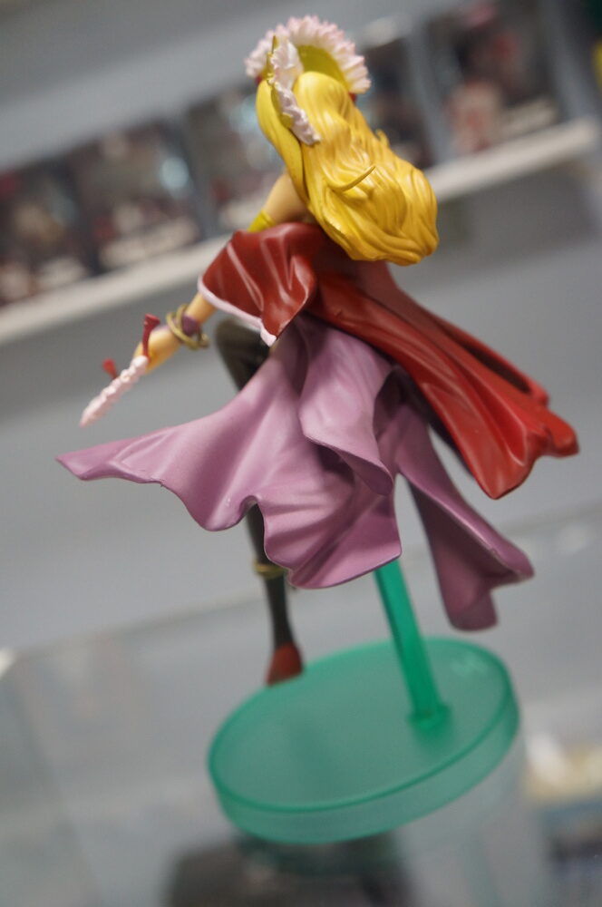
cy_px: 454
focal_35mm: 39
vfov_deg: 49.6
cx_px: 301
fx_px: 981
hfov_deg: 34.1
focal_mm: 26
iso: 1000
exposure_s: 1/60
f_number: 4
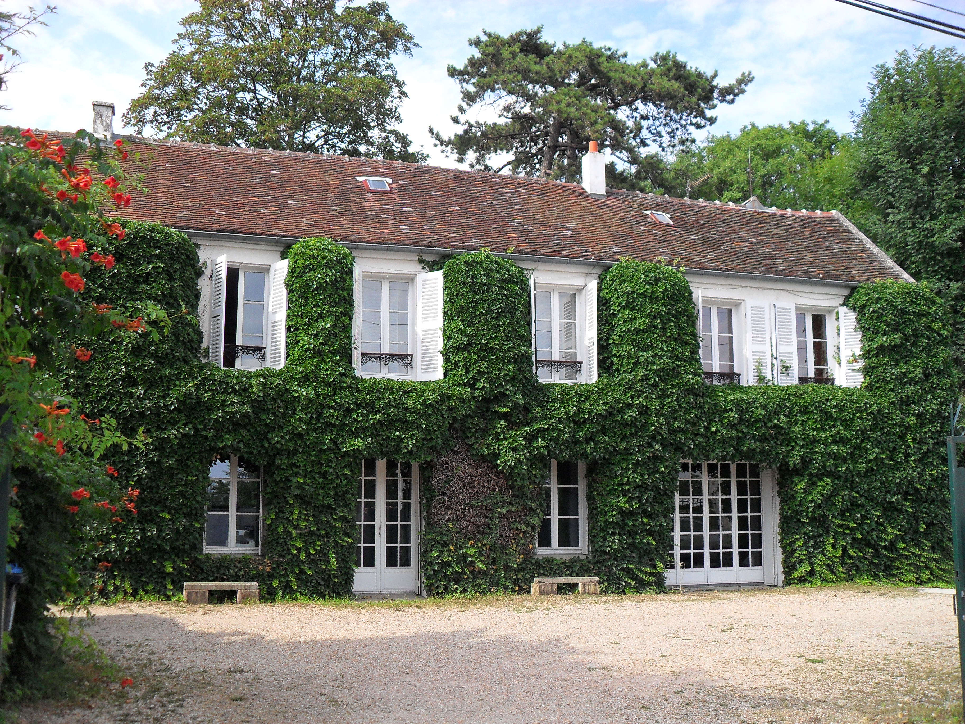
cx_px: 482
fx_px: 976
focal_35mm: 35
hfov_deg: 52.6
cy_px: 362
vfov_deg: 40.7
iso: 100
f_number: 8.9
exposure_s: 1/60
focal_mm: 6.2
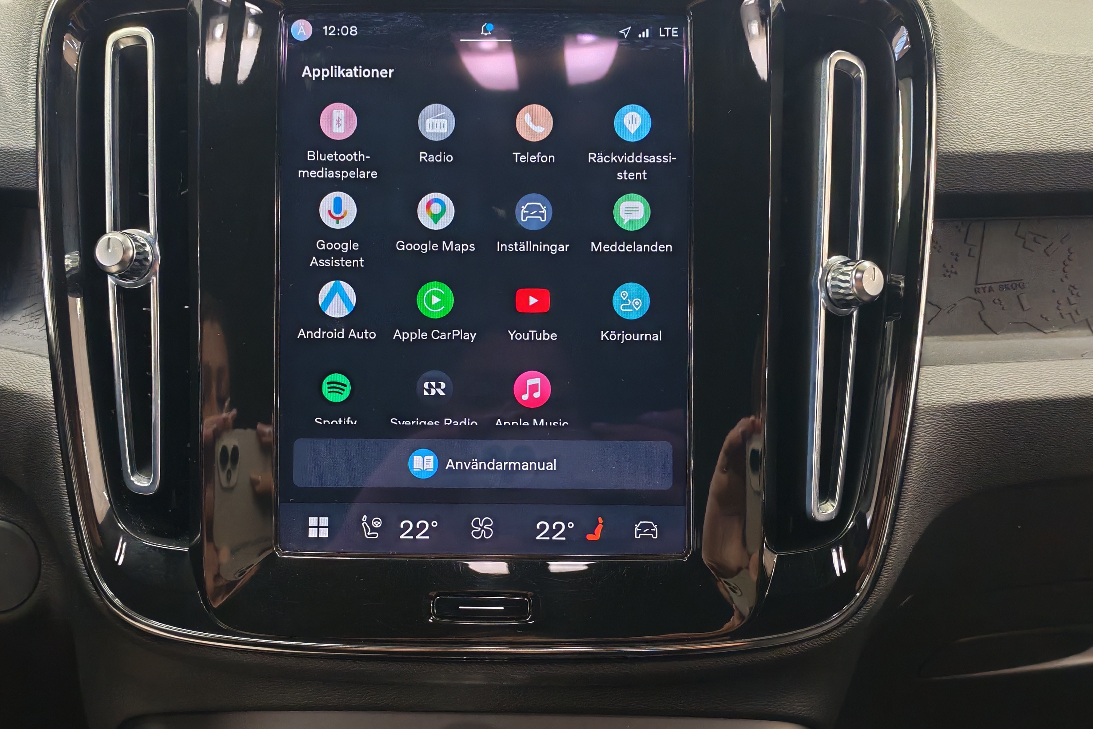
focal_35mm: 38
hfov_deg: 50.6
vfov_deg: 35.0
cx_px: 484
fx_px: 1154
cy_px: 422
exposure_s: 1/50
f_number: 1.9
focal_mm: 6.12
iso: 2000
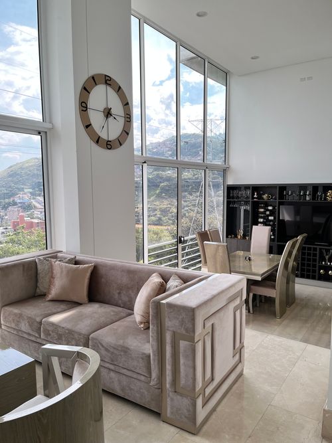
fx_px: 333
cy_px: 222
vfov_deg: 67.3
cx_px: 166
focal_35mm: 26
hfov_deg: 53.0
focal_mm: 5.1
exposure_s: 1/121
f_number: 1.6
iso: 125
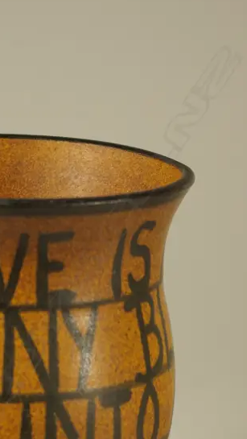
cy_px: 375
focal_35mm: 133
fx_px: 1547
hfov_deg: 9.1
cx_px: 16
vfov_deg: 16.0
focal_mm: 45
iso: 100
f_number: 6.7
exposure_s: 1/30
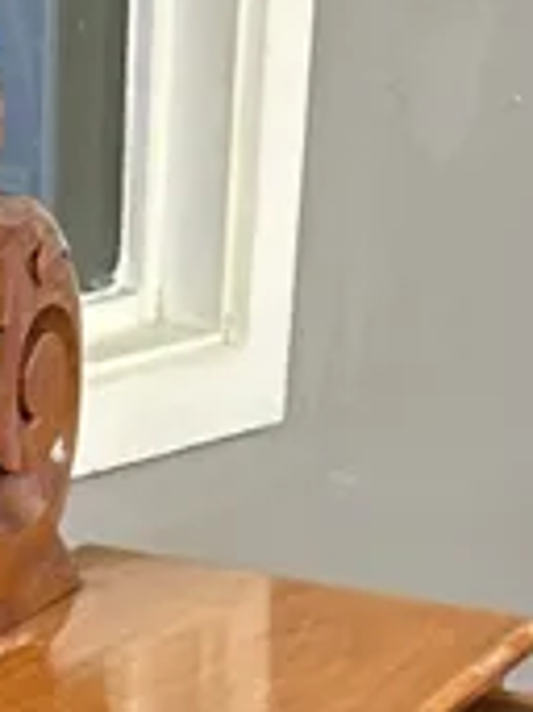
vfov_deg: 10.4
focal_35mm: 144
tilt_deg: -40.5
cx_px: 37
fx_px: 2960
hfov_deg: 10.2
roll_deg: -2.4
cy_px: 2028
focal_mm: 6.86
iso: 250
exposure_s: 1/50
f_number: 1.78
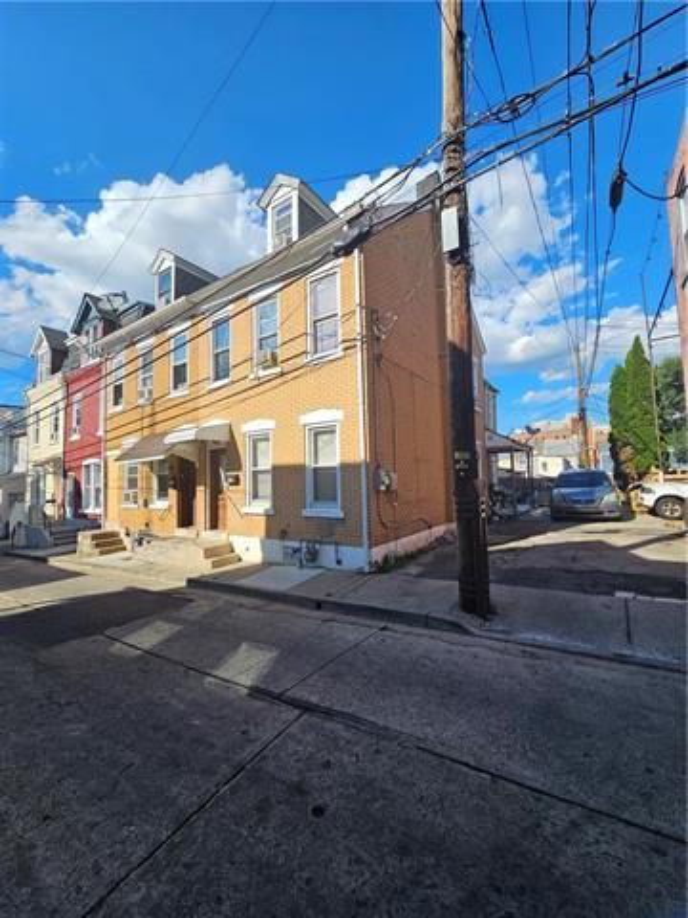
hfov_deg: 89.9
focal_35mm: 13
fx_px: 345
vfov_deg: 106.2
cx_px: 344
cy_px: 459
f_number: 2.2
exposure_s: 1/1809
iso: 50
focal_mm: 2.2
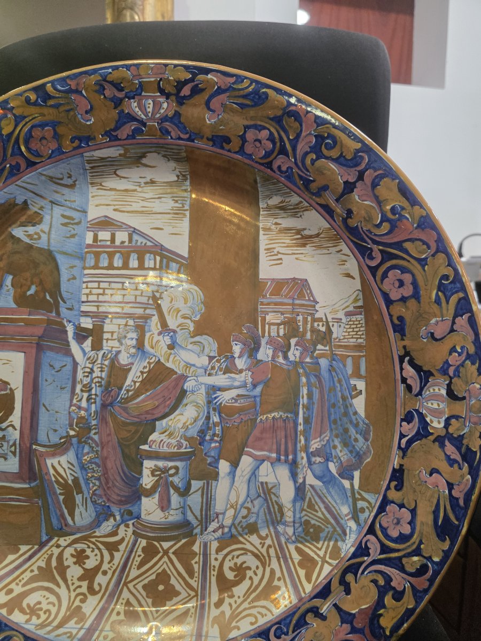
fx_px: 426
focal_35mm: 23
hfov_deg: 58.9
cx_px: 240
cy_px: 320
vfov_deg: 73.9
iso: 320
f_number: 1.7
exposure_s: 1/100
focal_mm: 6.3
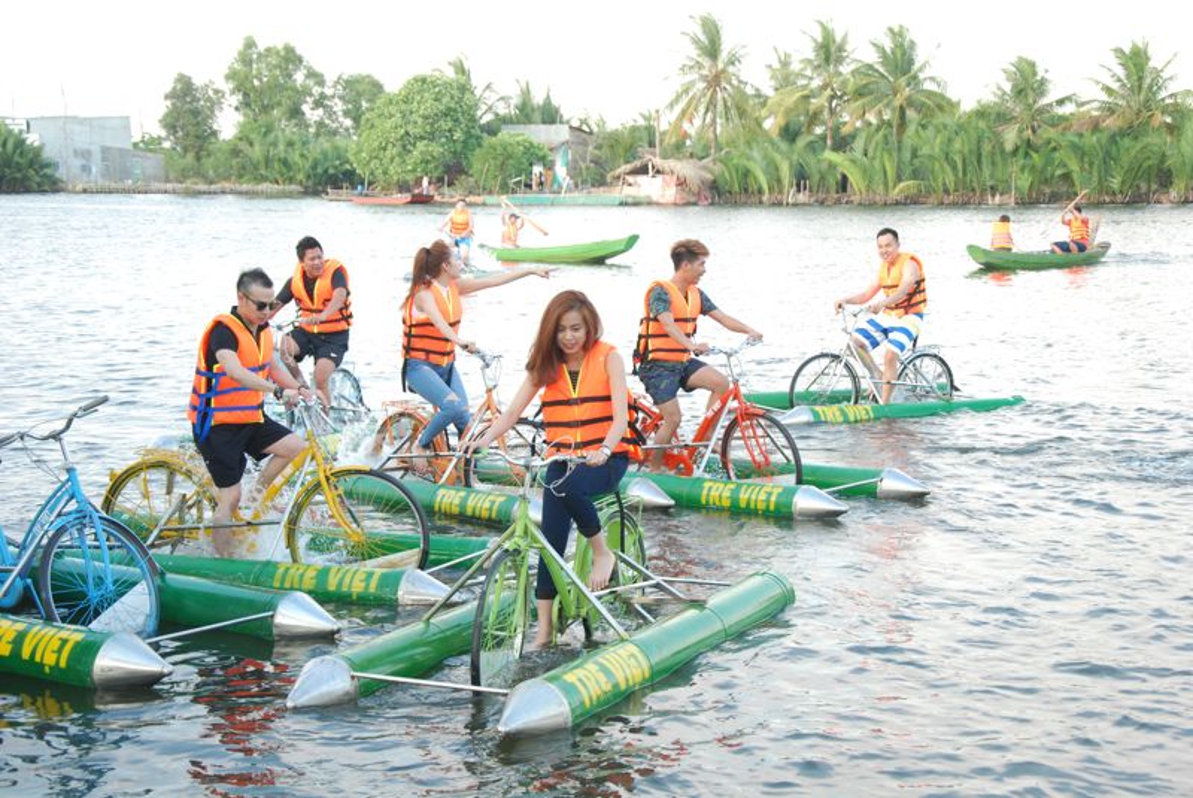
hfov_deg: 35.0
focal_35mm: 57
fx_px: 1891
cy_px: 399
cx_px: 596
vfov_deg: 23.8
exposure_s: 1/125
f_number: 5.6
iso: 400
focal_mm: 38
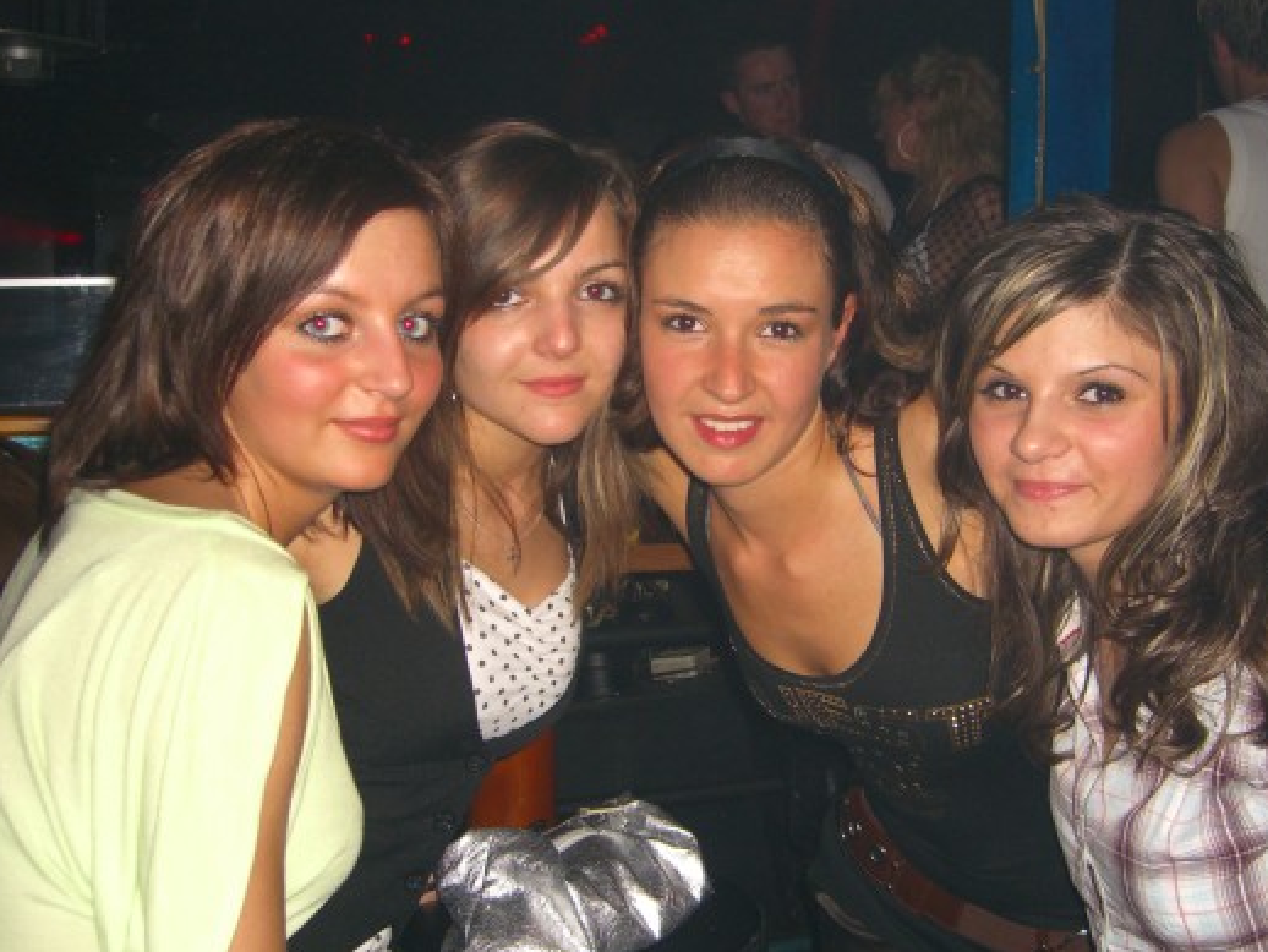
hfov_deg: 42.9
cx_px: 707
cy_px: 507
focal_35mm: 44
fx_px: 1612
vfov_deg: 32.9
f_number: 2.8
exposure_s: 1/60
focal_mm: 7.9
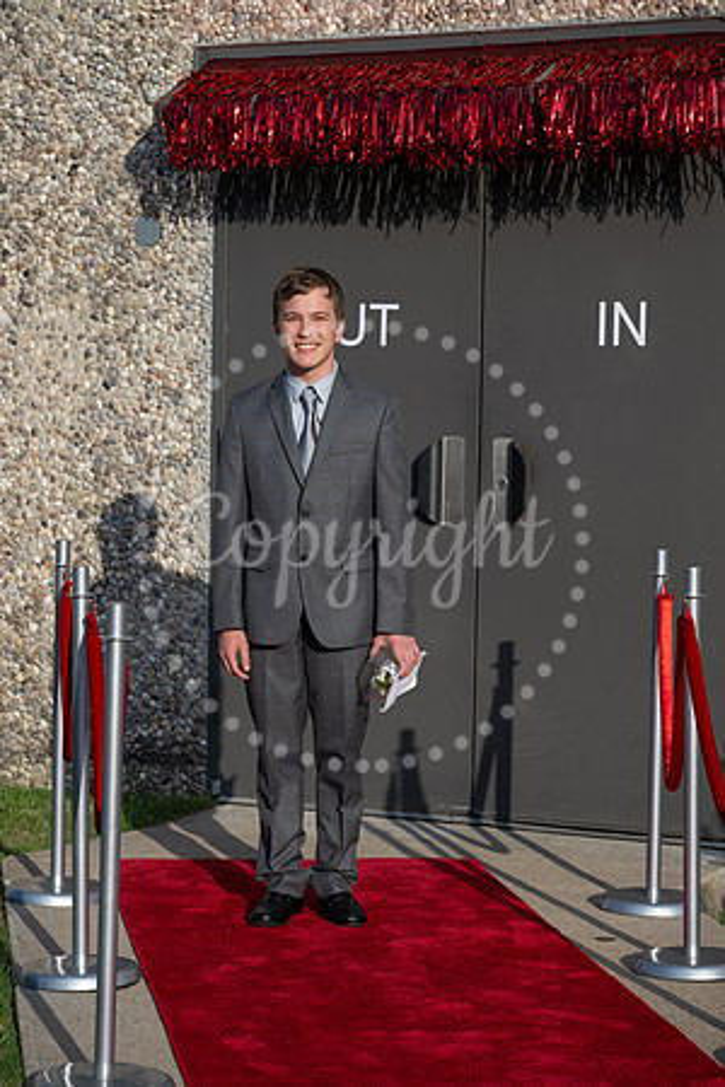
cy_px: 544
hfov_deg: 15.4
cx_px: 362
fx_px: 2688
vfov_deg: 22.9
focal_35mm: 89
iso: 320
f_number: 5
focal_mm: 89
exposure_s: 1/2000
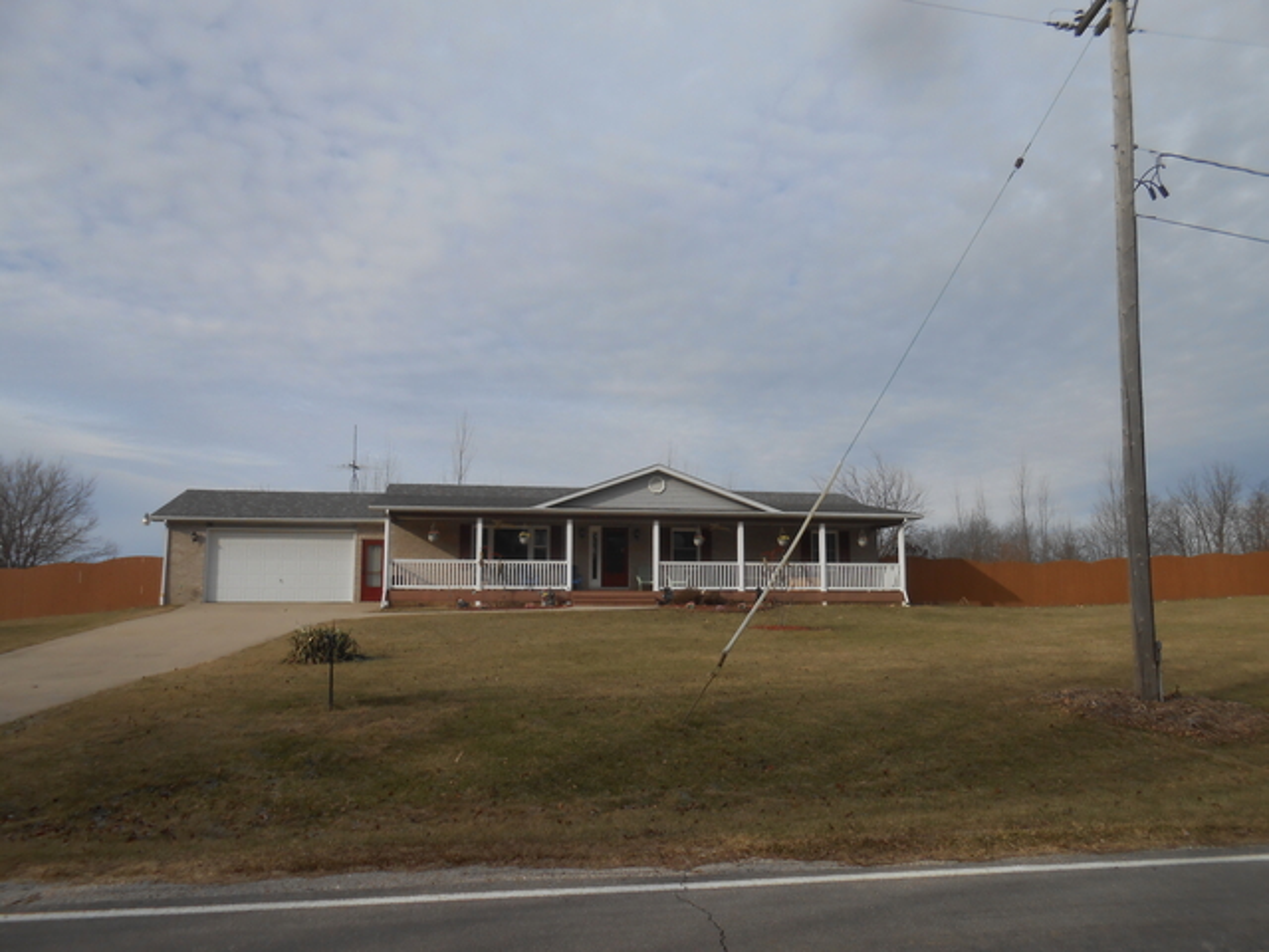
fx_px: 953
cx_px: 634
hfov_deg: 67.3
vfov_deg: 53.1
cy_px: 476
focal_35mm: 26
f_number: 3.5
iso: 80
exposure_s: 1/1000
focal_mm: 4.6
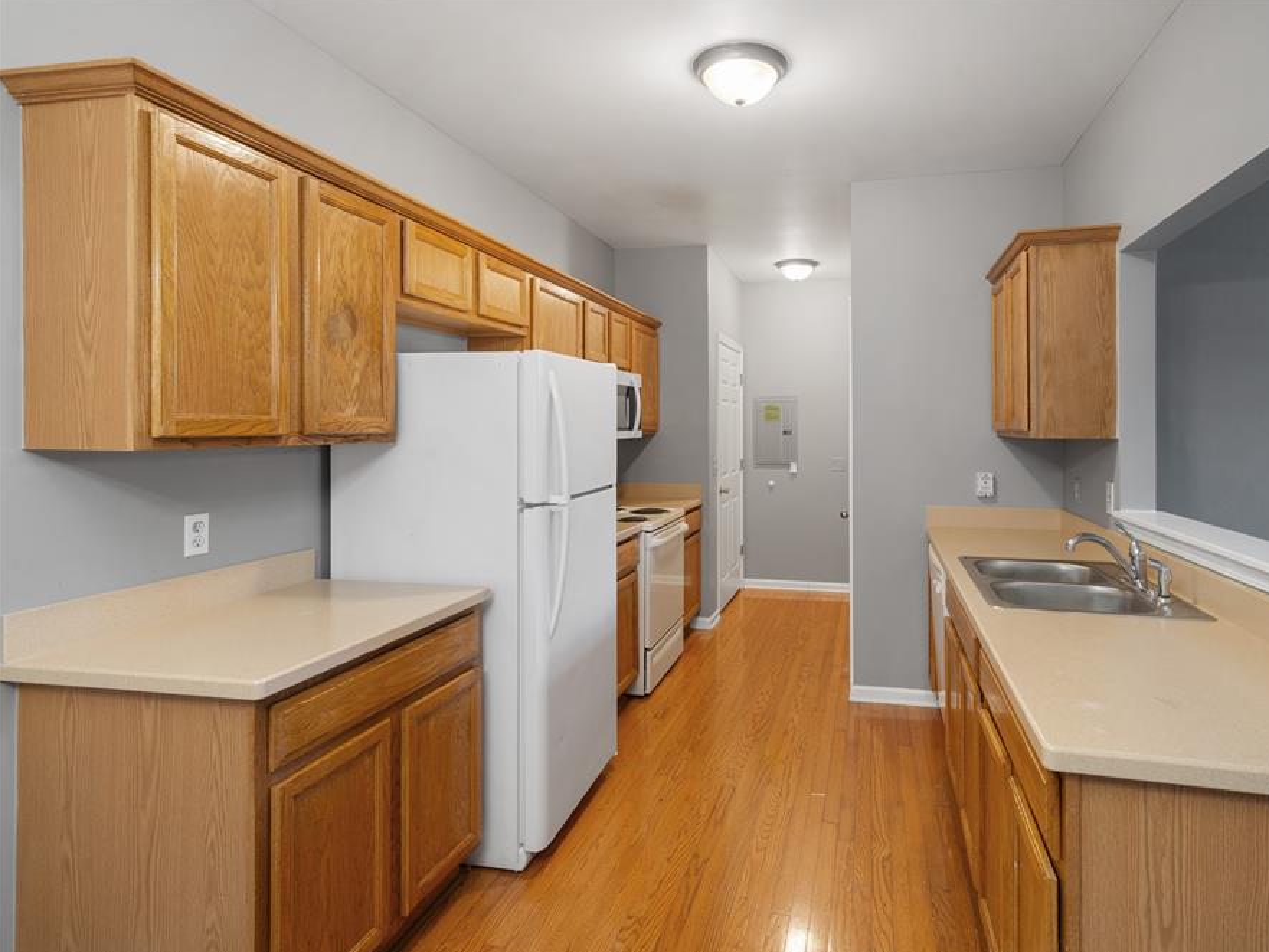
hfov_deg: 84.0
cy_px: 486
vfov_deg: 68.7
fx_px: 697
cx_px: 736
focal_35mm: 19
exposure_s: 1/6
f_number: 9
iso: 320
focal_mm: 17
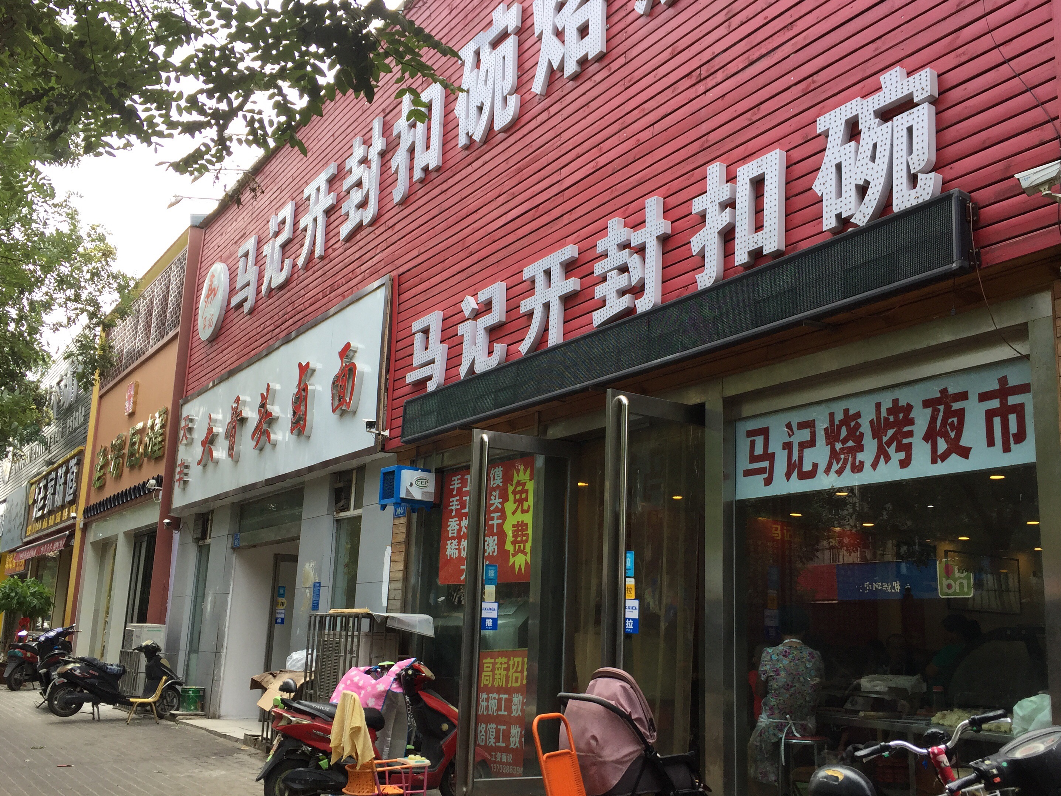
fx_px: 1011
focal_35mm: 33
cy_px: 434
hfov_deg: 55.3
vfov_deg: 42.9
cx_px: 544
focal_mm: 4.15
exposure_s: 1/233
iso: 32
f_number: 2.2
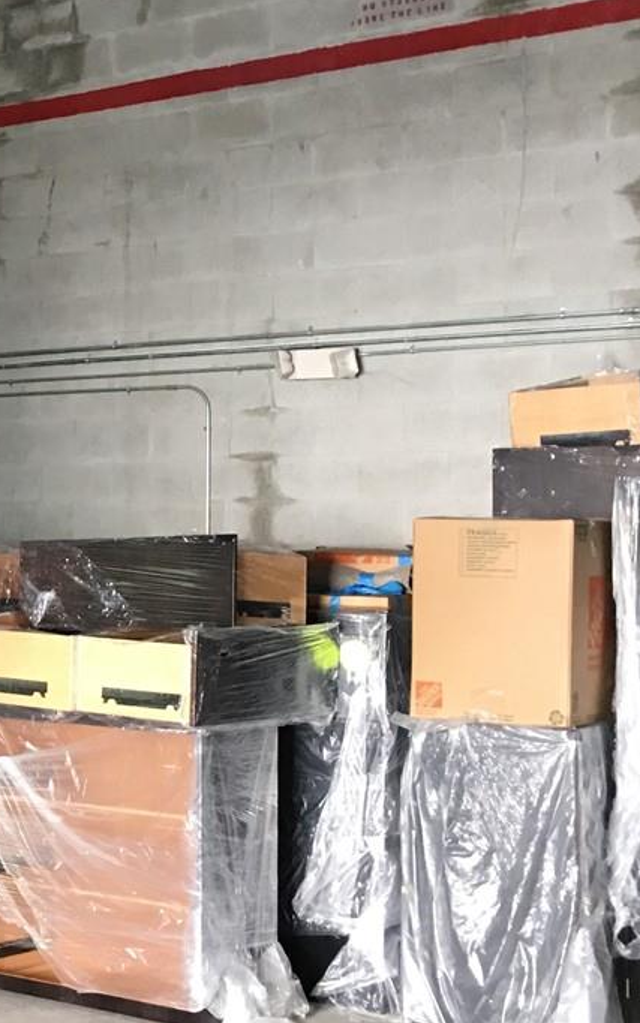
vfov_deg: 28.6
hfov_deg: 16.4
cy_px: 535
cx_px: -331
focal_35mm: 72
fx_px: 2009
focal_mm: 4.15
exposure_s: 1/15
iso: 64
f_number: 2.2
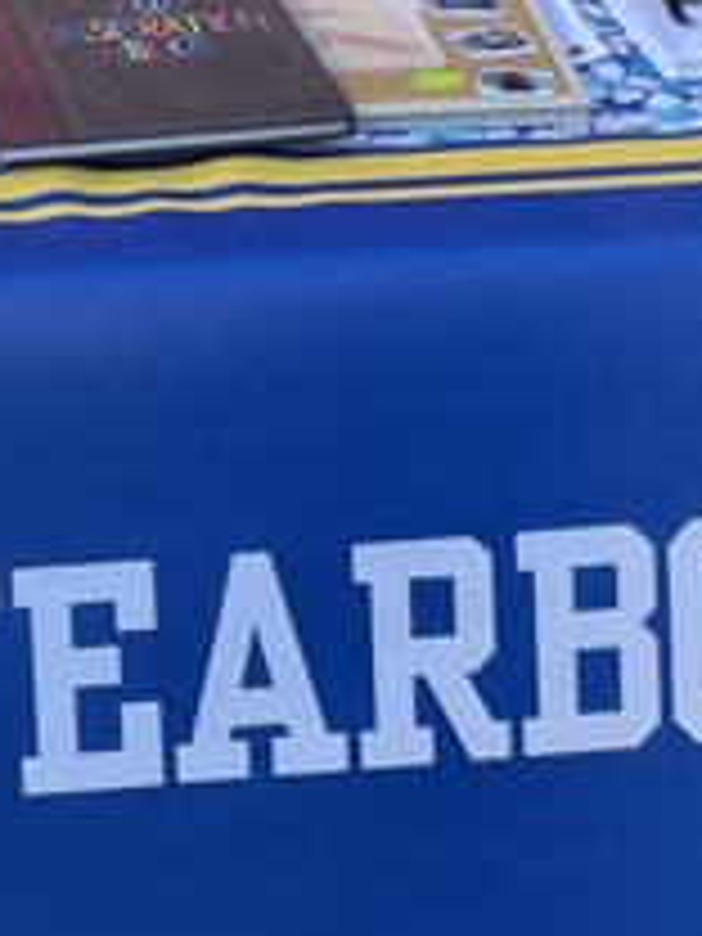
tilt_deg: -17.5
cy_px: -112
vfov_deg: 15.0
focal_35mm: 128
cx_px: 158
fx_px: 3461
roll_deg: -0.2
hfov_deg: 11.5
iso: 32
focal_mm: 4.2
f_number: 1.6
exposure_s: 1/682
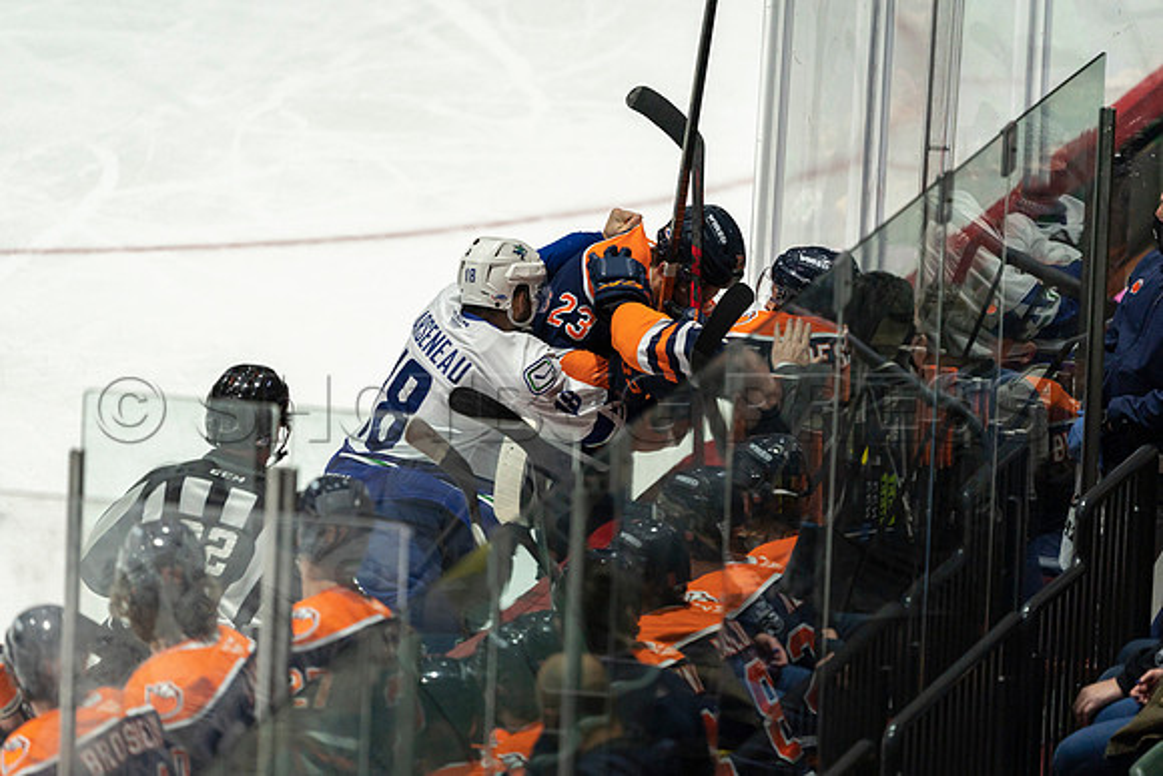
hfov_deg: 3.4
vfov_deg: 2.3
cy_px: 388
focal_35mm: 600
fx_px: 19387
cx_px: 582
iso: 1600
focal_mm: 600
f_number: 4.5
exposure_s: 1/640
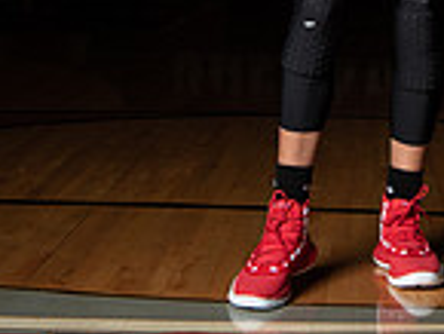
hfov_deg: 15.5
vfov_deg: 10.8
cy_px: -343
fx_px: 1605
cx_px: 423
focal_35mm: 125
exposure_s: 1/200
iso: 320
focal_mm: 42
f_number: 14
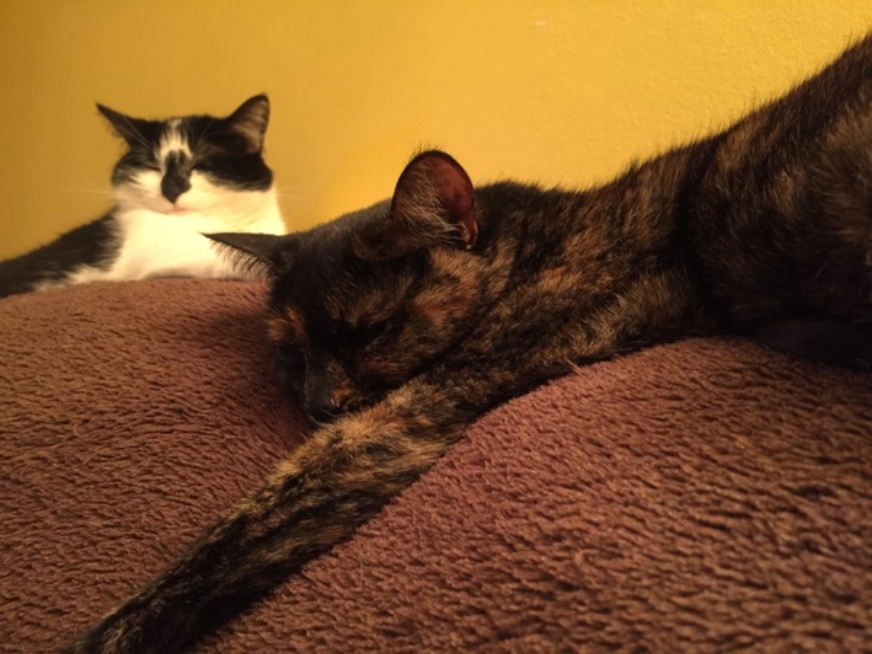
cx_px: 436
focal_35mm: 29
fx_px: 731
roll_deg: -7.9
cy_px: 327
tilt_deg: +2.2
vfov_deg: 48.2
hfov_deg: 61.7
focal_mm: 4.15
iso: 250
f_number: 2.2
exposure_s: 1/25
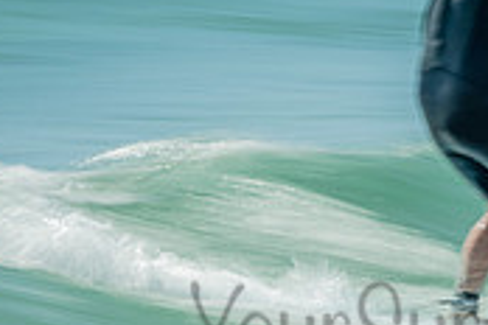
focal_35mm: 2048
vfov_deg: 0.7
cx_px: 377
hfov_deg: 1.0
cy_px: 232
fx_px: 27760
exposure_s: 1/6
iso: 64
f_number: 10
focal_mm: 500
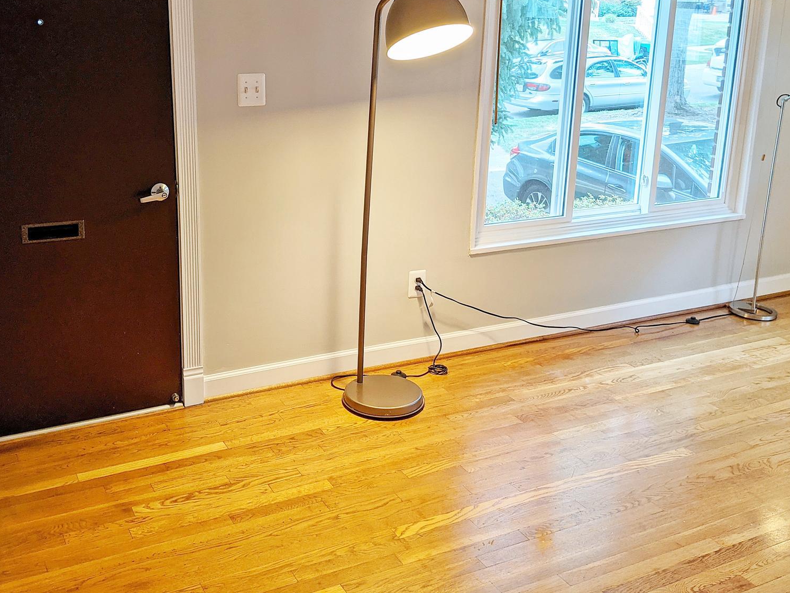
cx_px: 318
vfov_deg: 38.4
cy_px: 221
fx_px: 845
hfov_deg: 49.8
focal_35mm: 37
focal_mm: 4.44
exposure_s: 1/24
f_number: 1.8
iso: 67
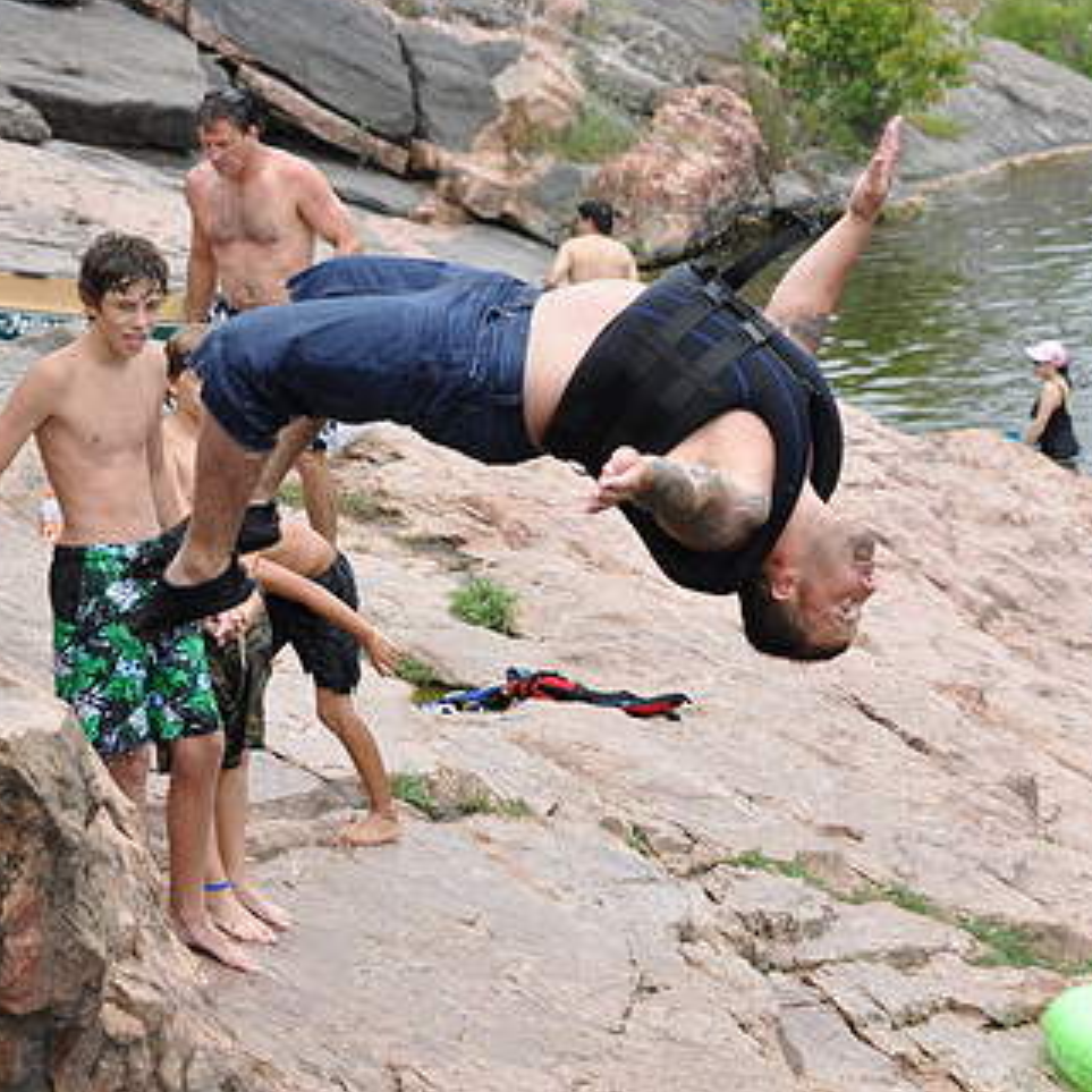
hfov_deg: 10.8
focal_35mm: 161
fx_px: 5746
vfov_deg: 10.9
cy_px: 498
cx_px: 769
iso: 400
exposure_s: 1/1250
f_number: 5
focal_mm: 70
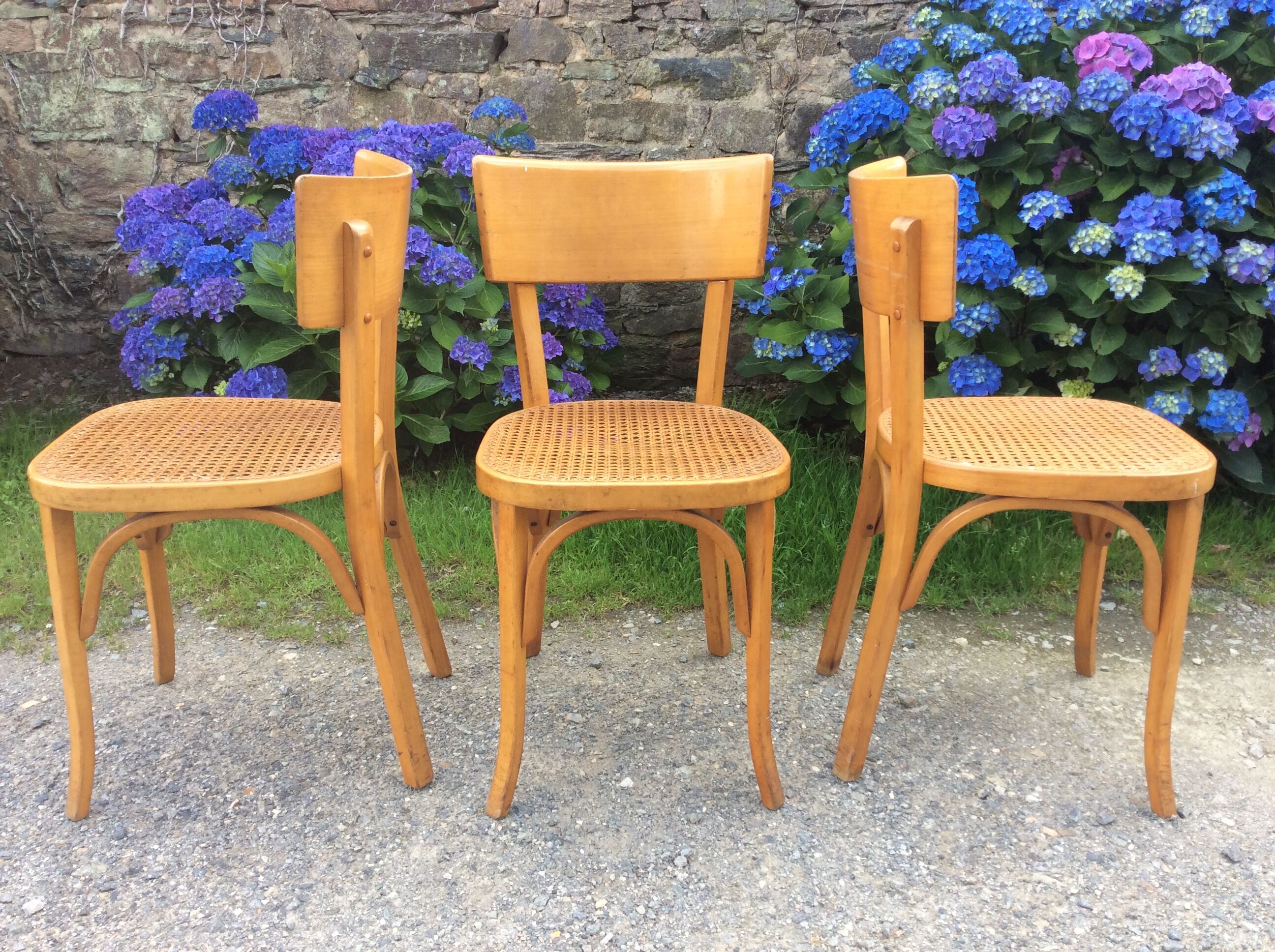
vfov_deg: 44.1
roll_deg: +0.0
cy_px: 476
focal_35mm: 32
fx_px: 1177
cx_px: 638
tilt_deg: -21.1
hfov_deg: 56.9
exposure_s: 1/199
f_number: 2.4
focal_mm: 3.3
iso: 32
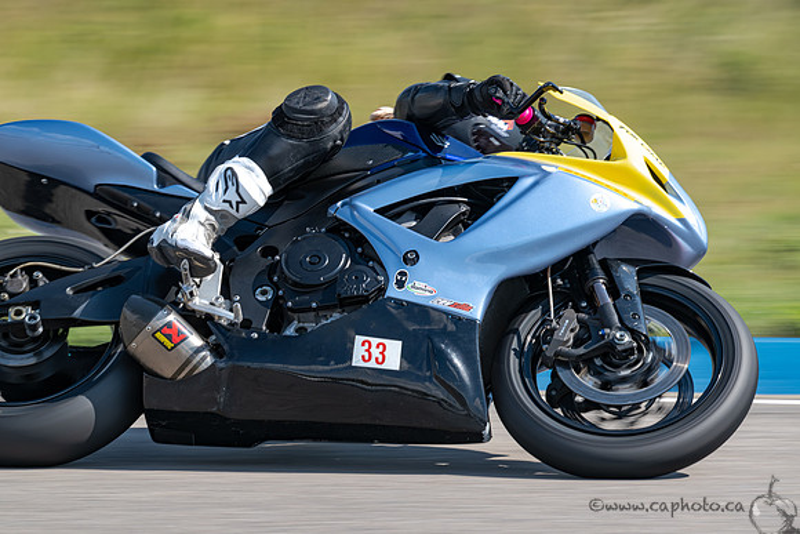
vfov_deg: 4.6
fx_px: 6668
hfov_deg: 6.9
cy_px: 267
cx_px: 400
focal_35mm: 300
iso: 280
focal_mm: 300
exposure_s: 1/160
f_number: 16
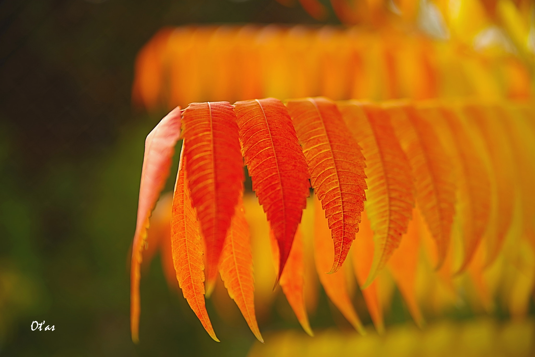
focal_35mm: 75
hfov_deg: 27.0
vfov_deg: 18.2
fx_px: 1115
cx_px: 268
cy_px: 178
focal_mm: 75
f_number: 2.8
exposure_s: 1/30
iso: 100
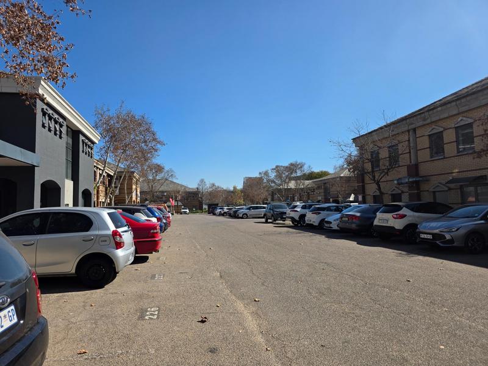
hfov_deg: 73.9
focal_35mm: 23
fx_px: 324
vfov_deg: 58.9
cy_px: 183
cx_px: 244
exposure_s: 1/5778
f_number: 1.7
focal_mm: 6.3
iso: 80
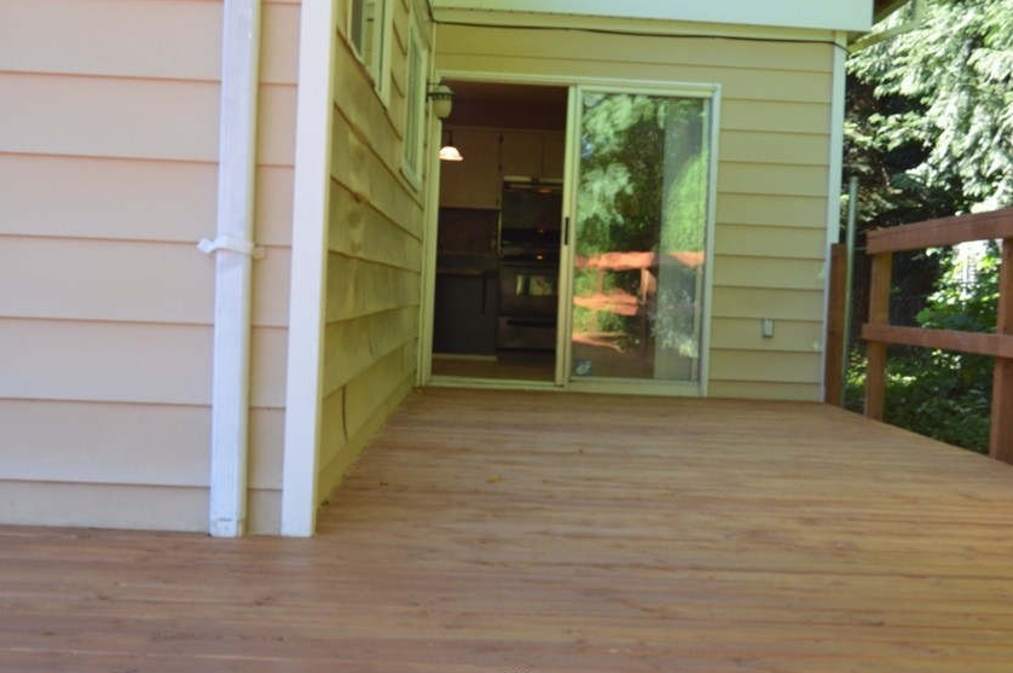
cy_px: 323
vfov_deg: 24.6
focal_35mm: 55
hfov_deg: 36.2
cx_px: 562
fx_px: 1546
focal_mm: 30
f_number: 8
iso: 400
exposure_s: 1/80
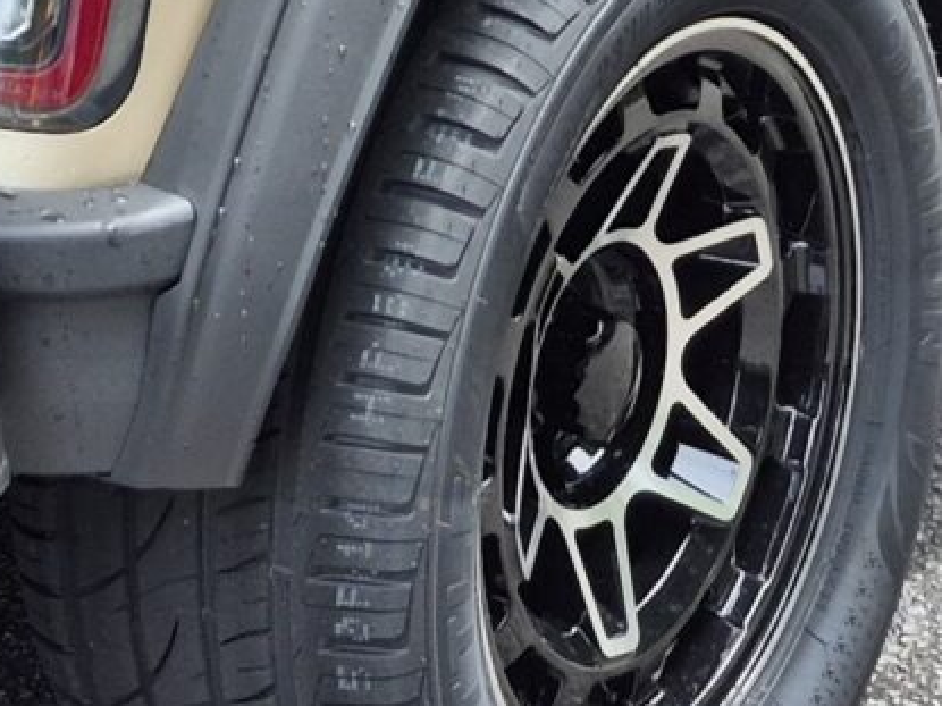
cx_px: -470
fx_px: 3863
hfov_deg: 13.1
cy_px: -1249
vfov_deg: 8.9
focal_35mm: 142
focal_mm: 5.4
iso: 25
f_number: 1.8
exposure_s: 1/634
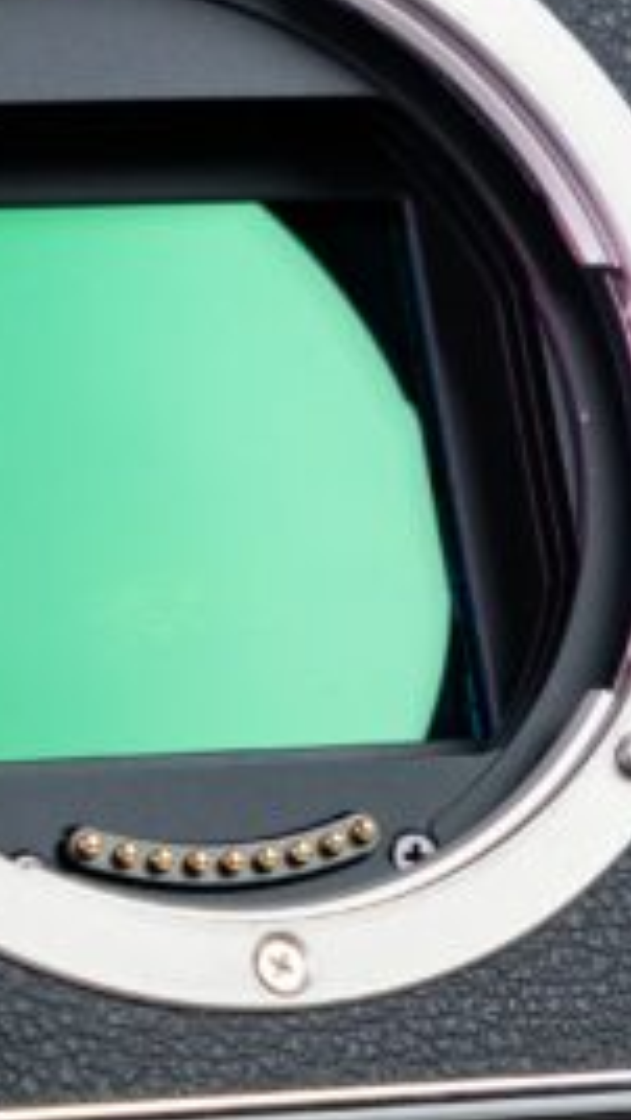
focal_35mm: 316
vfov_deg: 6.8
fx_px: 9388
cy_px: 321
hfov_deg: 3.8
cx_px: 35
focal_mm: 48.5
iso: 400
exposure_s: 1/30
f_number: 5.6
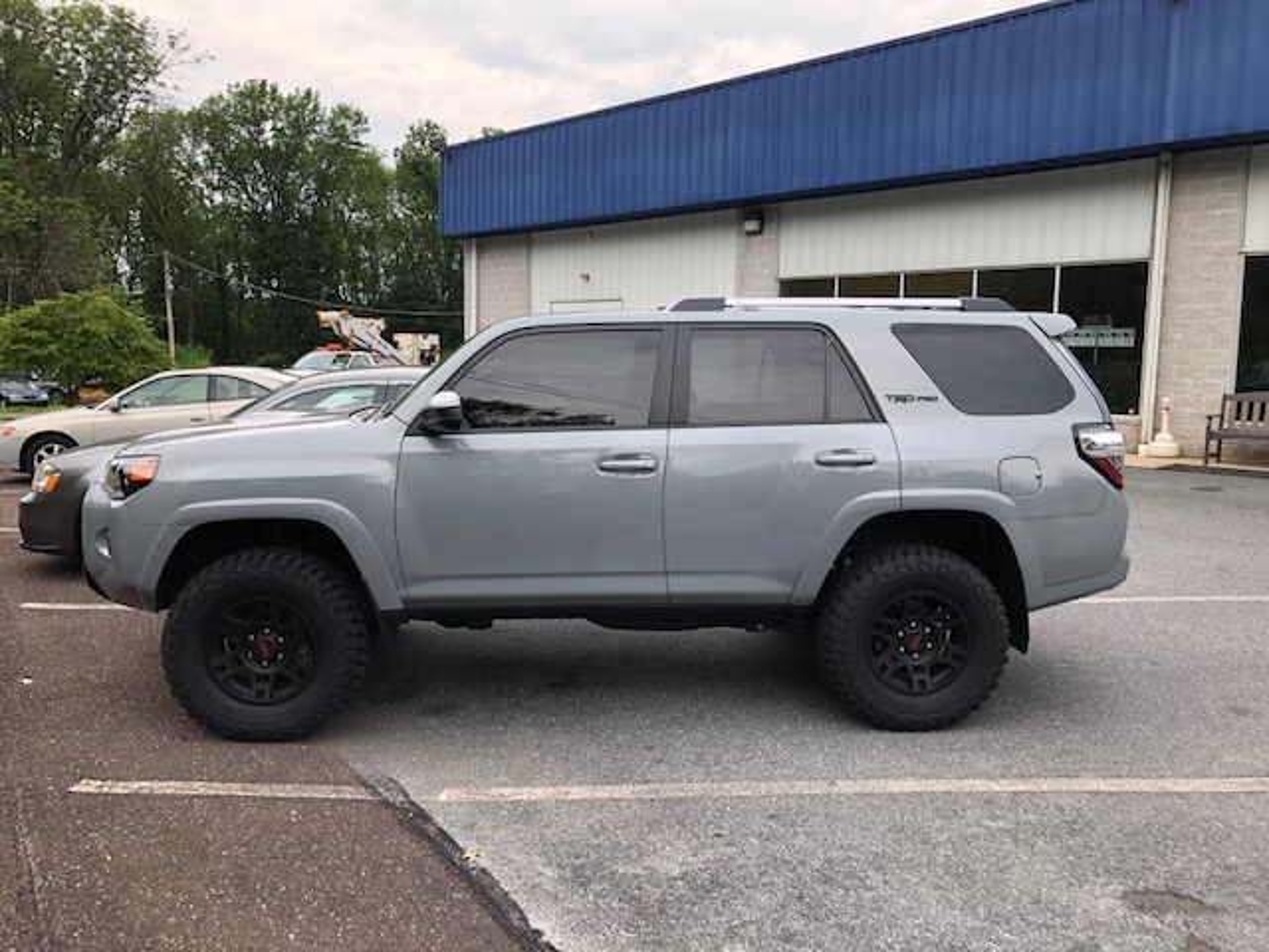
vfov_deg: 49.7
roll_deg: -1.3
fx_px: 1026
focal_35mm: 28
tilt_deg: -7.5
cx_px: 634
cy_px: 476
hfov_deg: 63.4
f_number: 1.8
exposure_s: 1/333
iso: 20
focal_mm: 3.99
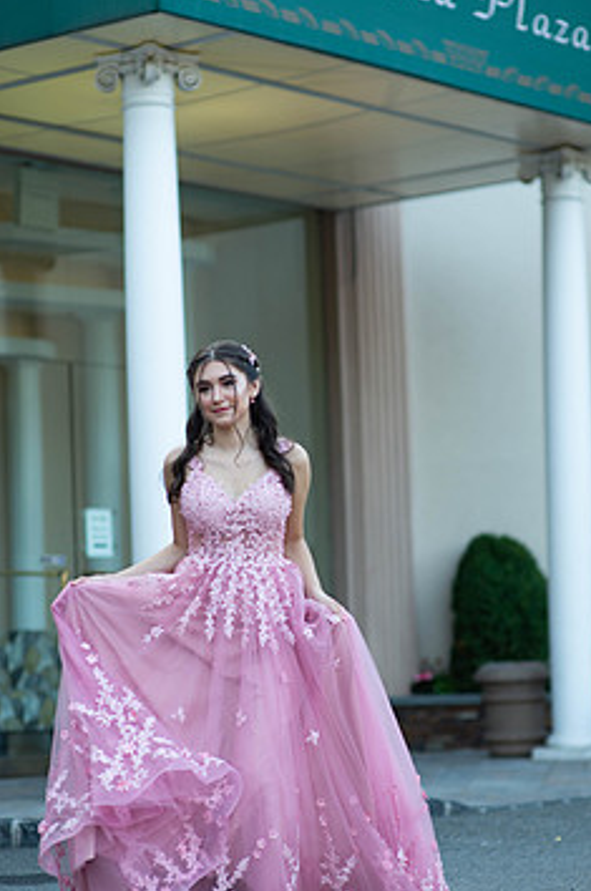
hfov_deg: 12.6
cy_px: 516
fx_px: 2667
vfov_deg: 18.9
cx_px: 273
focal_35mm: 108
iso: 250
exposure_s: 1/640
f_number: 2
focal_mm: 85
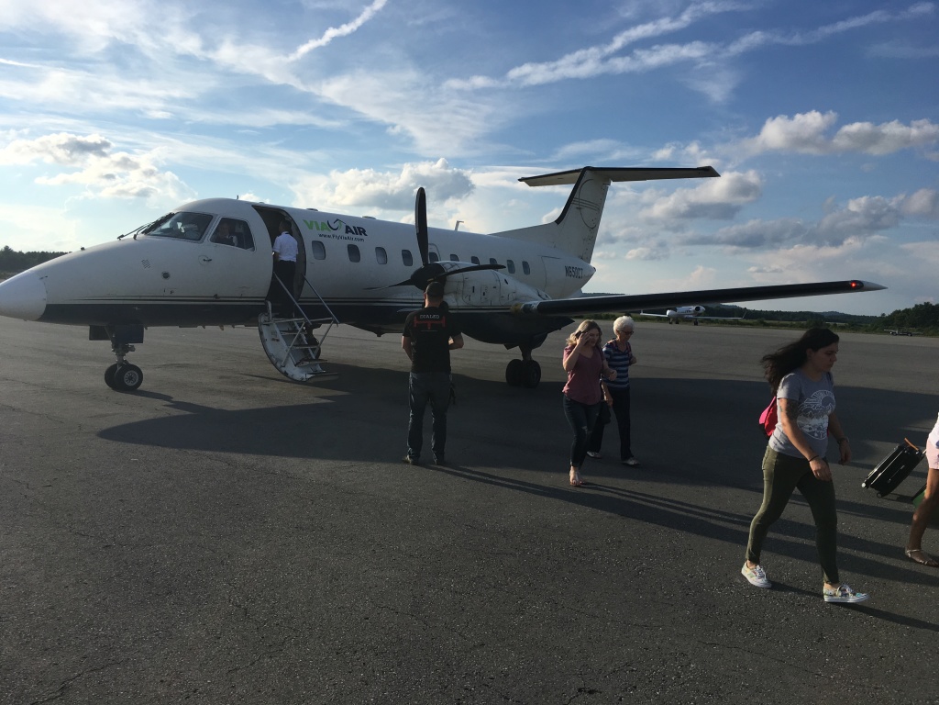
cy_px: 352
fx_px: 787
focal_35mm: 29
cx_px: 470
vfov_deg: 48.2
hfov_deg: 61.7
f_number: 2.2
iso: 25
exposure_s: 1/2404
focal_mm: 4.15
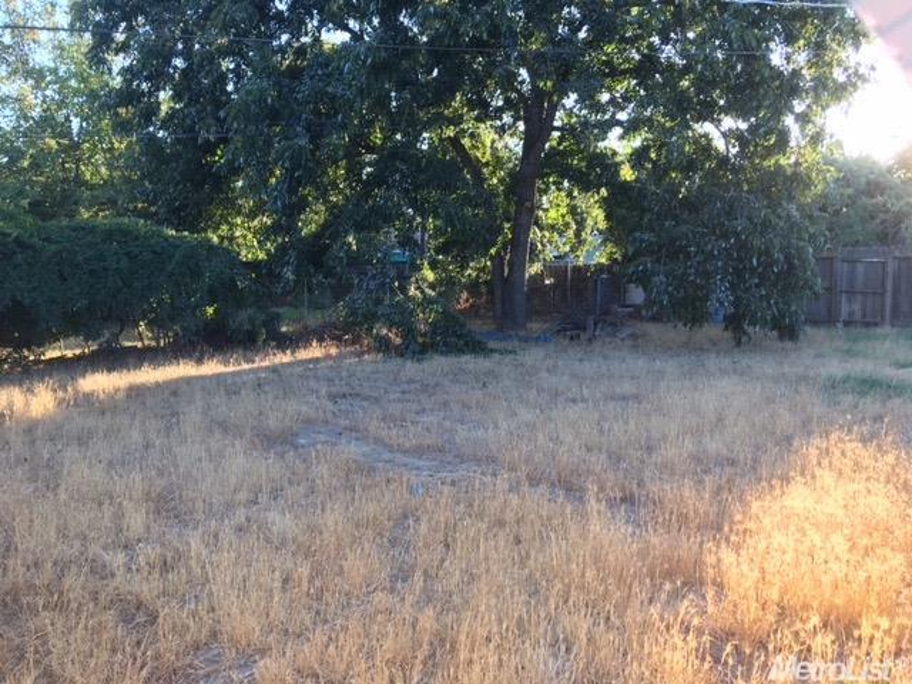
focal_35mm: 29
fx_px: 764
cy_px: 342
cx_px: 456
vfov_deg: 48.2
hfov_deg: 61.7
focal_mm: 4.15
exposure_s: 1/60
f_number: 2.2
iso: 25
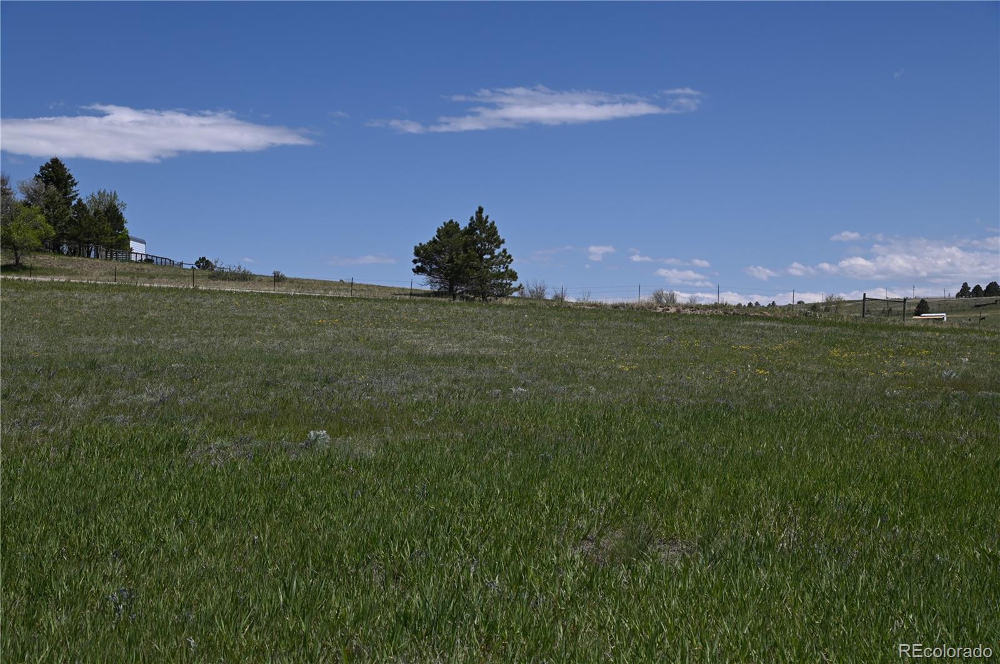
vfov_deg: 24.6
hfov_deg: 36.3
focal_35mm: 55
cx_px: 500
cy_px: 332
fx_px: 1526
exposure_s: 1/500
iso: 100
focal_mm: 55
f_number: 8
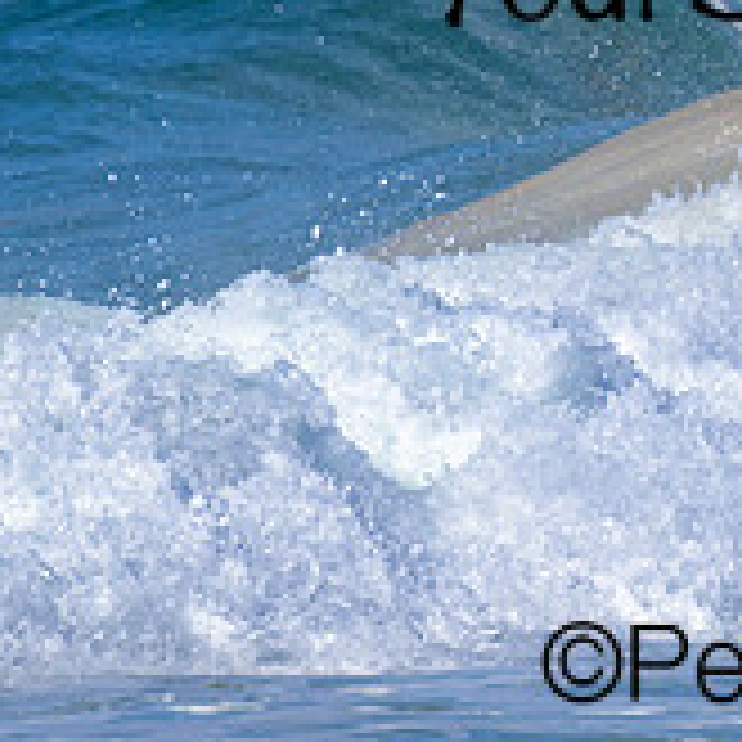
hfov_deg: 0.7
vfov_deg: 0.7
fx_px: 57984
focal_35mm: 2391
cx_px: 890
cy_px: -83
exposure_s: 1/2000
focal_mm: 800
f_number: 11
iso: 720
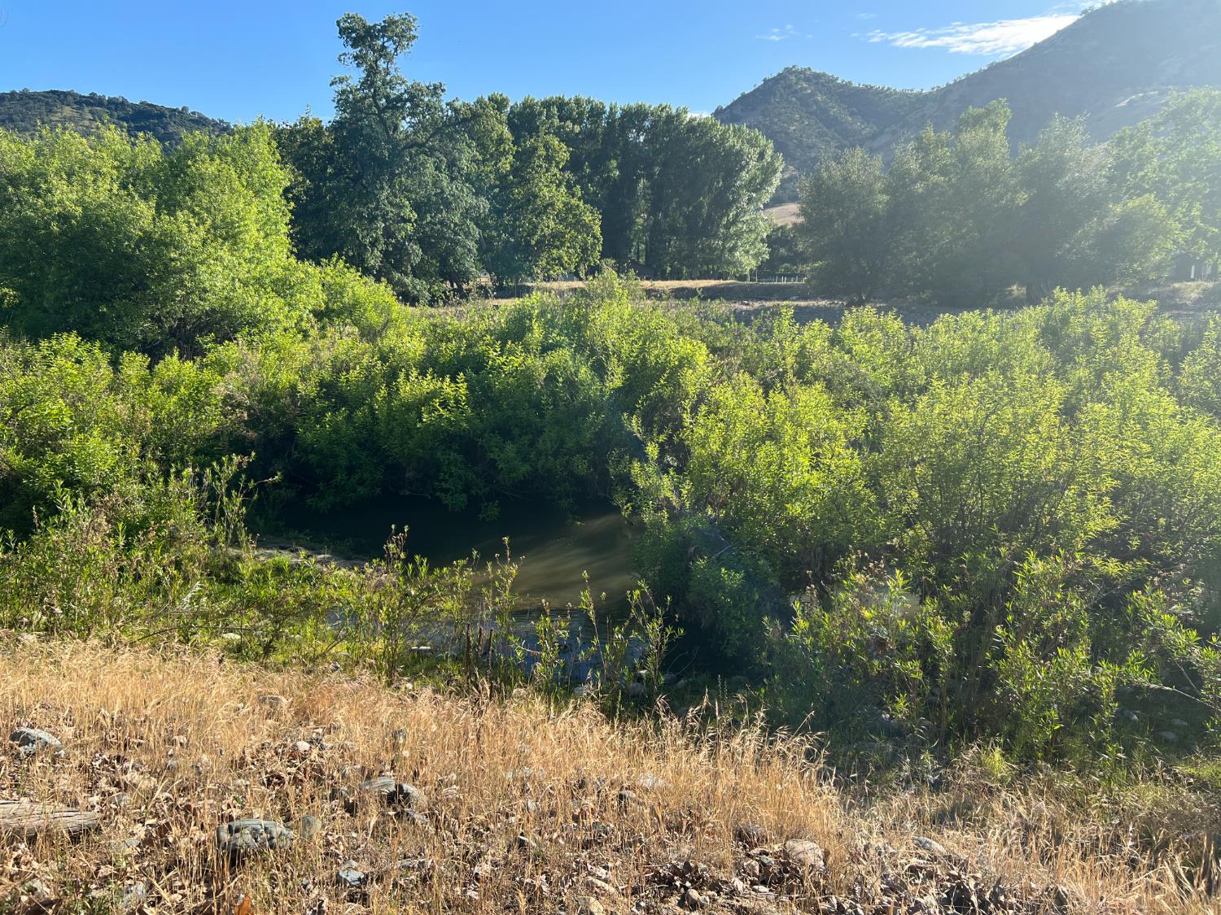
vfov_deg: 53.1
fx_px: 917
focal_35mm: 26
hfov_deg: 67.3
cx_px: 610
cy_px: 458
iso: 50
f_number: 1.5
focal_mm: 5.7
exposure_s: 1/1808
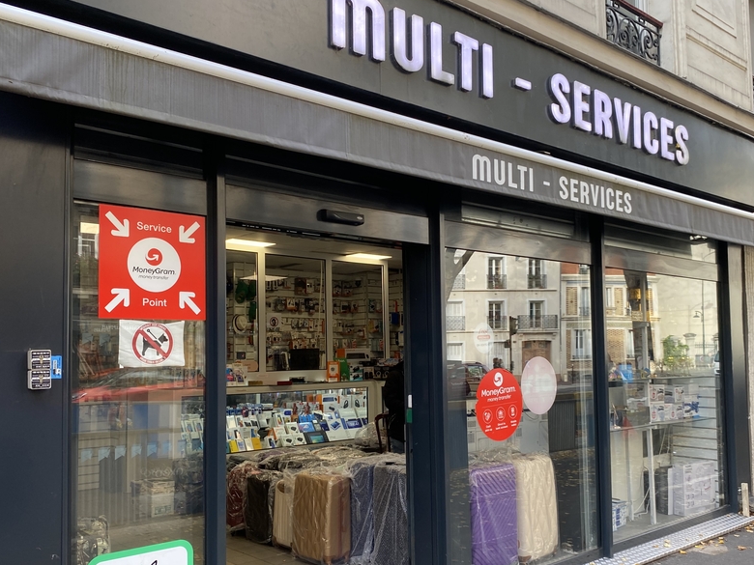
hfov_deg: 56.8
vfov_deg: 44.0
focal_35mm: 32
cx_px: 374
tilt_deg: +2.8
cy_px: 327
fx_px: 697
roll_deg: -0.1
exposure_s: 1/121
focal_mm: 4.25
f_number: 1.8
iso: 50
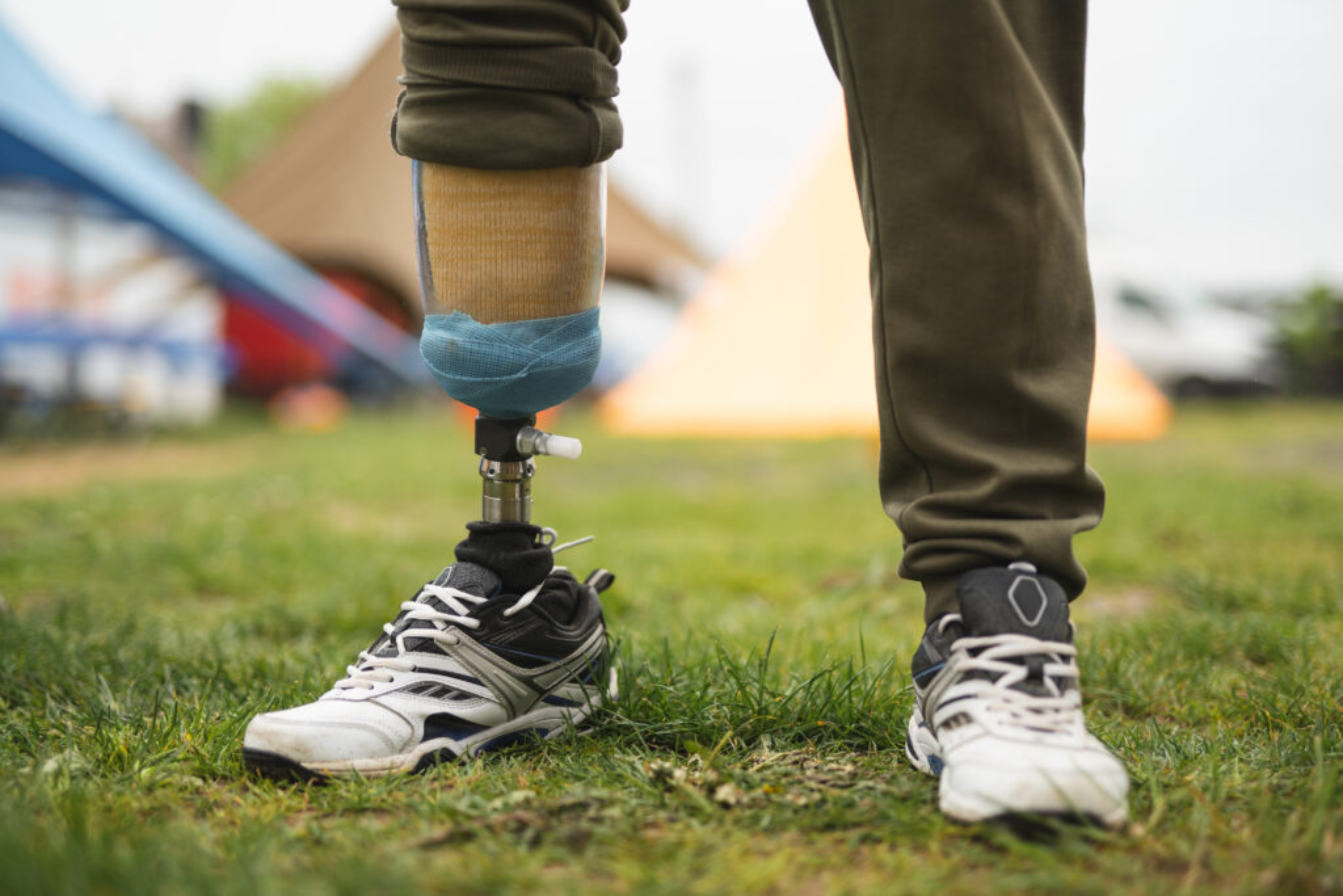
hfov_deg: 39.6
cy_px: 448
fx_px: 1865
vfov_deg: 27.0
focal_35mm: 50
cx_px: 672
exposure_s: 1/800
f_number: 1.4
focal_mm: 50
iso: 100
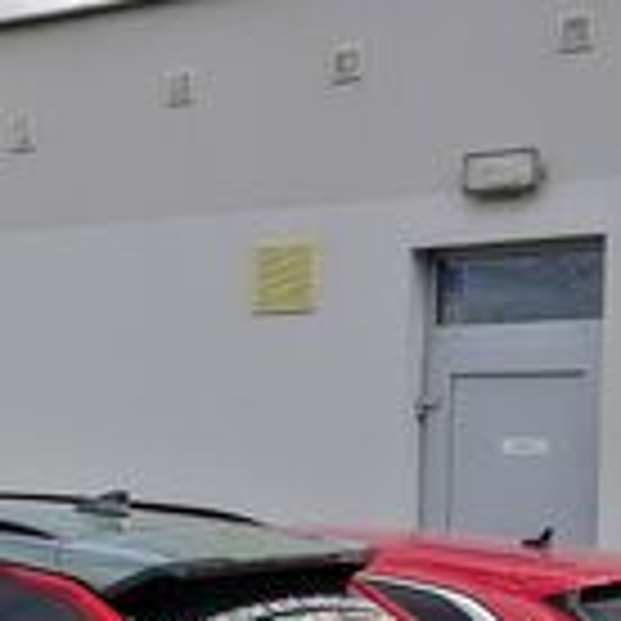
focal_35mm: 120
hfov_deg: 13.4
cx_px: -414
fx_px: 2436
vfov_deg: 14.3
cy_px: 590
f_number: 1.8
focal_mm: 5.3
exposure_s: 1/1439
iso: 50
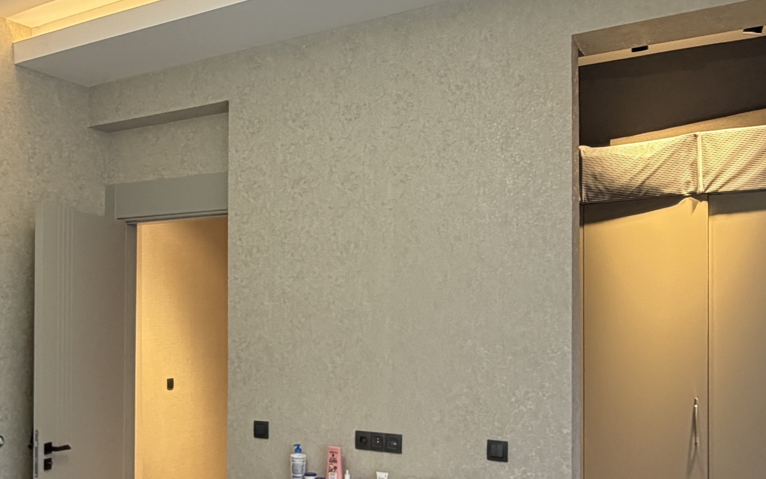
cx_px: 257
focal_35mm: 39
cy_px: 323
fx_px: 814
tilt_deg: -0.6
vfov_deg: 32.5
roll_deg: +0.0
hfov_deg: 49.5
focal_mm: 2.22
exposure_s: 1/50
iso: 320
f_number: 2.2
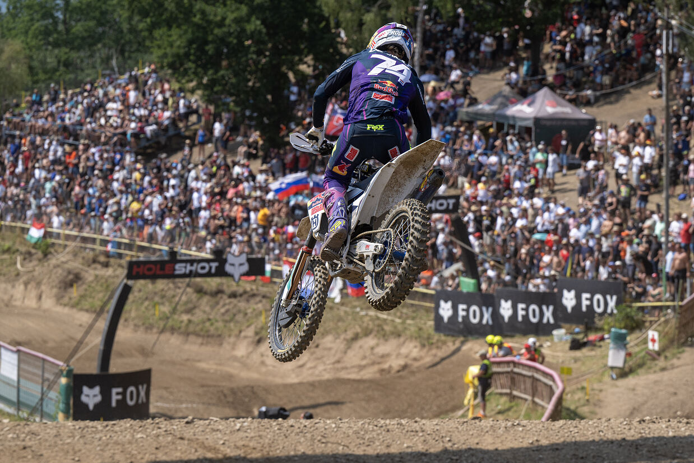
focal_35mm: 135
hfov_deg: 15.2
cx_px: 347
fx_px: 2603
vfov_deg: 10.2
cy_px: 232
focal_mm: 135
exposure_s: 1/1600
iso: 200
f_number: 5.6
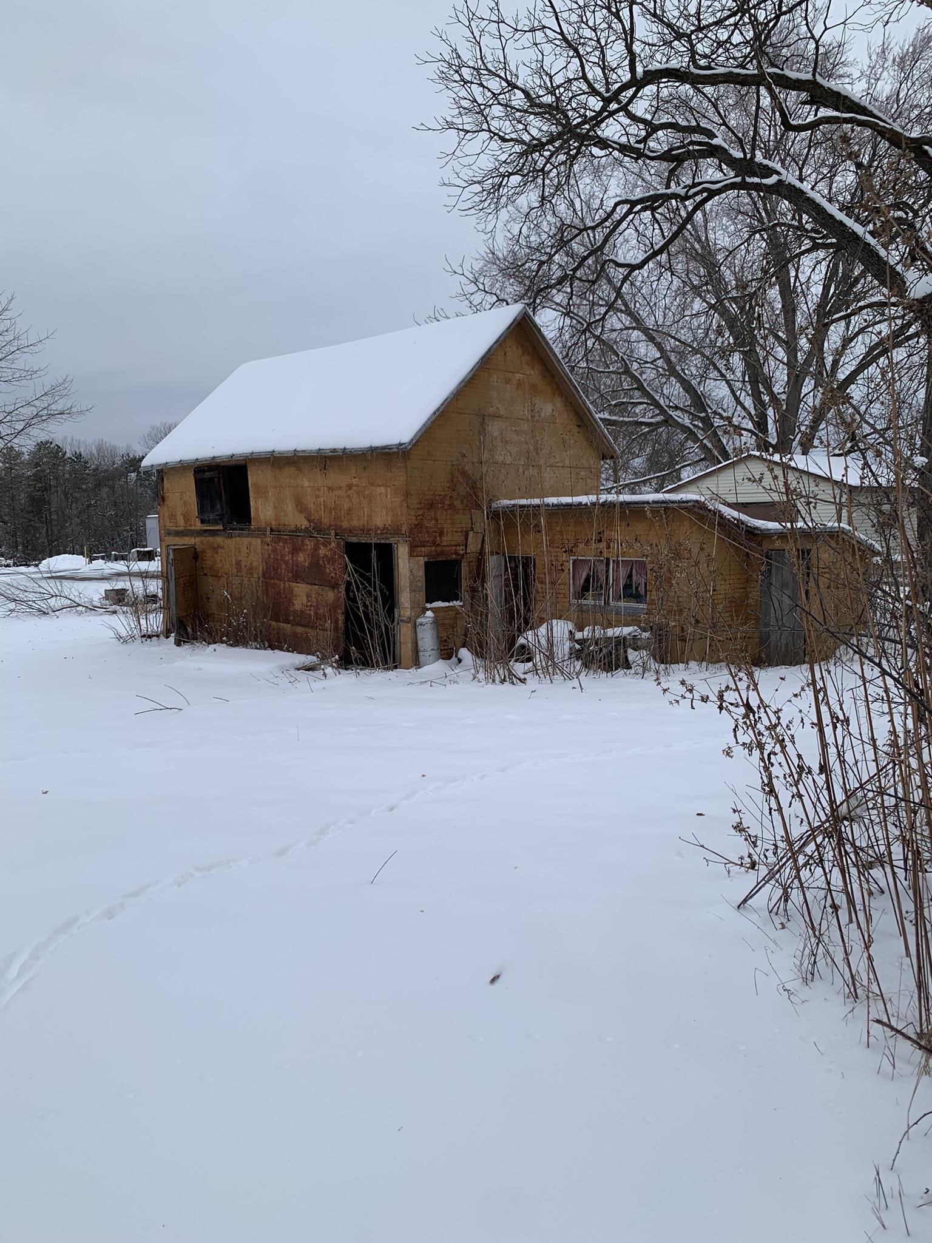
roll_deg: +0.0
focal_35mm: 26
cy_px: 622
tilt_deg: -6.2
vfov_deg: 67.3
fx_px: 933
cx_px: 466
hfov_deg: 53.1
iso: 25
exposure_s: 1/2114
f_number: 1.8
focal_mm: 4.25
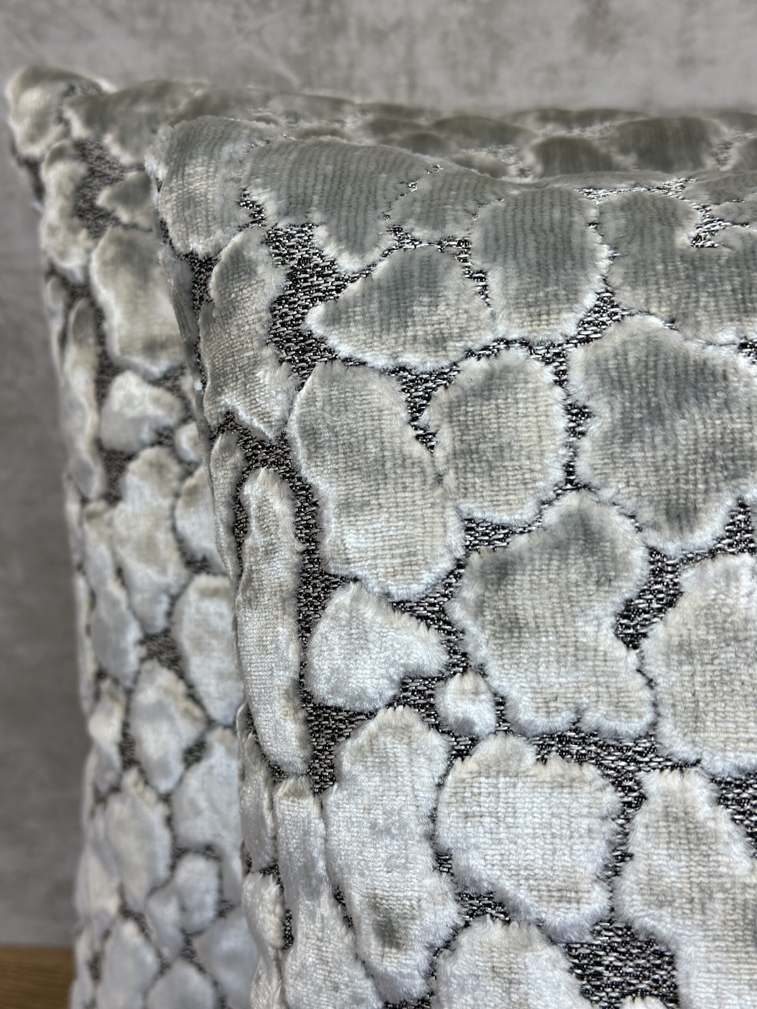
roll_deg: +2.4
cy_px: 504
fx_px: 1400
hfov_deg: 30.3
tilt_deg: -19.1
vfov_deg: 39.7
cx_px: 378
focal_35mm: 48
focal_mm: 6.86
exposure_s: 1/280
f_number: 1.78
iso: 80
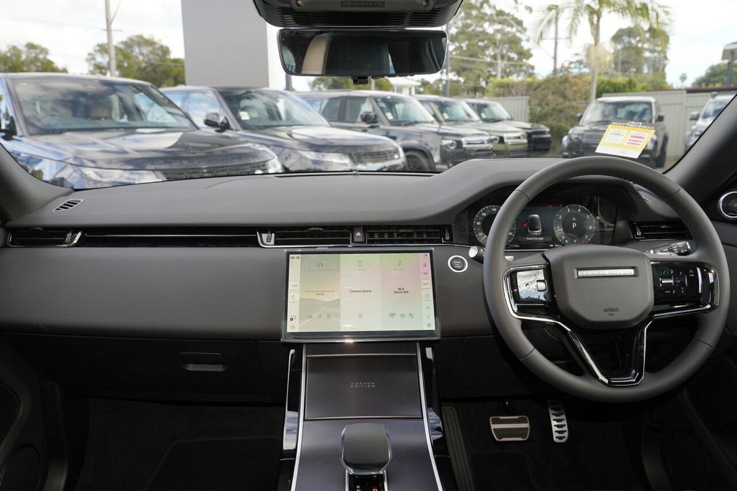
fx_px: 491
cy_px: 246
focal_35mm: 24
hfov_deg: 73.7
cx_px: 368
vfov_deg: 53.1
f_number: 5.6
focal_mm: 24
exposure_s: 1/250
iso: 1000
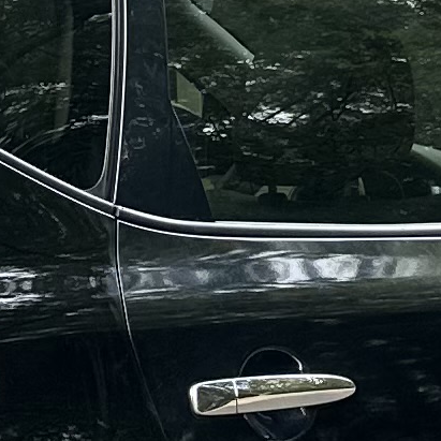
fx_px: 2998
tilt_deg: +3.4
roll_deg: +2.5
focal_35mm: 208
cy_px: -147
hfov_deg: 8.4
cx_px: 83
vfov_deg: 8.3
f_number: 1.78
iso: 100
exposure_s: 1/121
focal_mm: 6.86
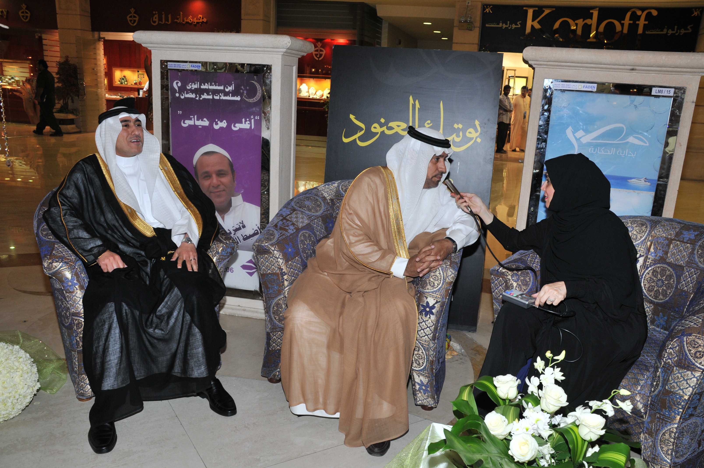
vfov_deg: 43.5
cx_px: 352
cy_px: 234
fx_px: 586
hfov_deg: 62.0
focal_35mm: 30
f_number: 5.6
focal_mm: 20
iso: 400
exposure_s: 1/60
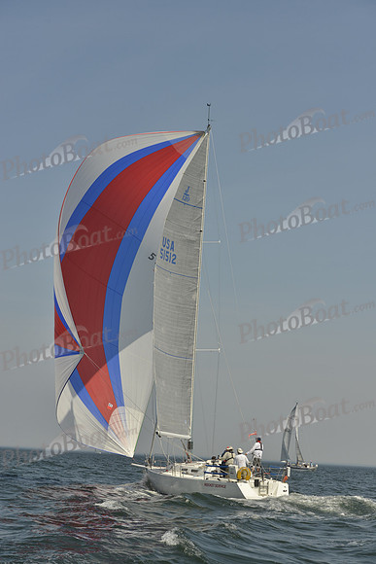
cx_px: 188
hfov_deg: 19.5
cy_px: 282
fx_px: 1096
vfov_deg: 28.8
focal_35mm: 70
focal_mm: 70
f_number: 8
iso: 200
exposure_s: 1/1250
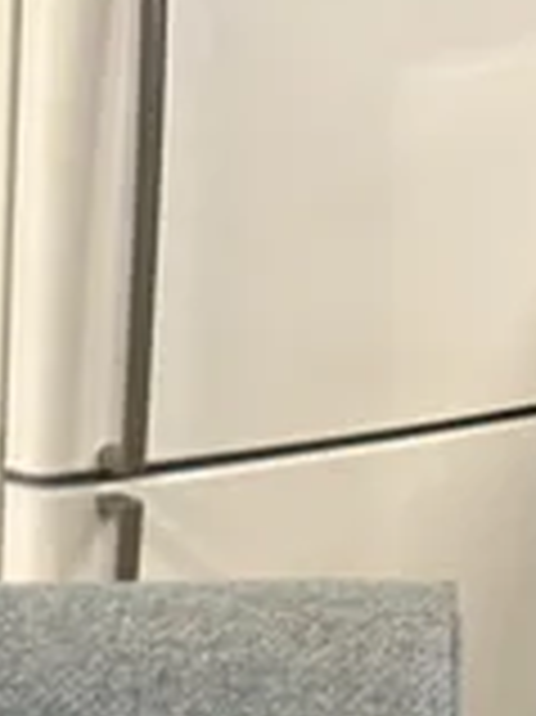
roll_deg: -0.5
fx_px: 3204
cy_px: 2184
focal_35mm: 155
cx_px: -266
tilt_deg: -38.2
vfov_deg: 9.7
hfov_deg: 9.3
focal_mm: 6.86
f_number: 1.78
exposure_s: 1/50
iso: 200
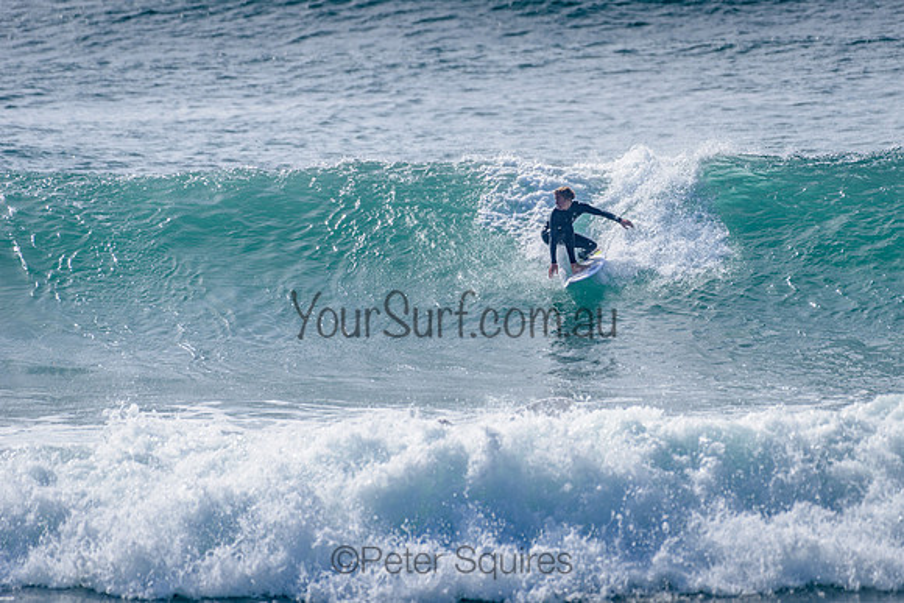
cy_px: 234
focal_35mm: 612
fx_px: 15375
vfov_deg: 2.2
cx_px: 553
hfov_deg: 3.4
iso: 100
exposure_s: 1/2000
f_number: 5.6
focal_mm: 500
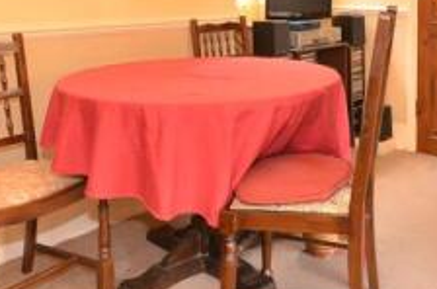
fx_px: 533
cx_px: 302
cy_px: -12
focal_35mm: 44
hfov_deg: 43.8
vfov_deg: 28.2
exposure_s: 1/10
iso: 640
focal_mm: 10
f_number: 7.1
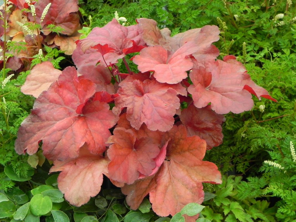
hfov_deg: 15.3
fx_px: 1103
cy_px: 111
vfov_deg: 11.5
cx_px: 148
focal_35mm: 129
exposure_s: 1/125
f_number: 5.6
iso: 160
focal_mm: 23
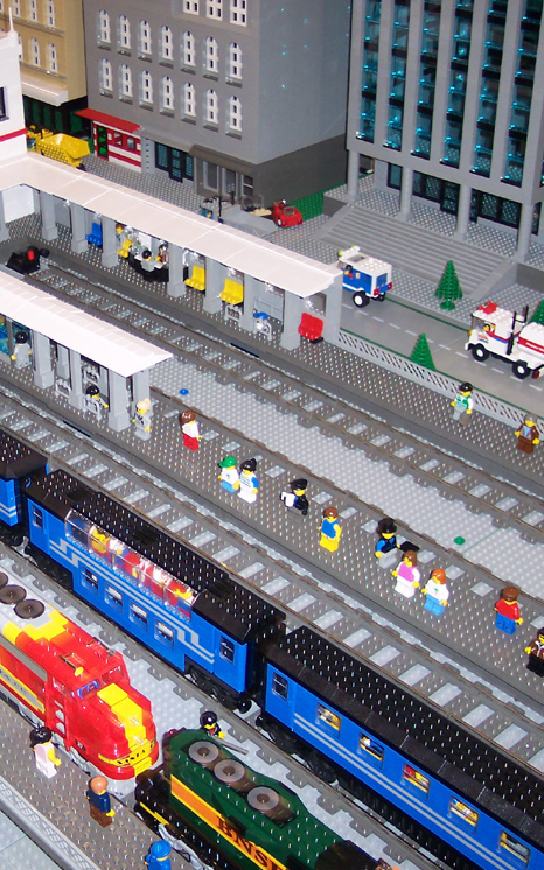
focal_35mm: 54
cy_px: 436
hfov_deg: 23.3
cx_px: 48
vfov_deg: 37.5
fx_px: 1281
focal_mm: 8
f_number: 2.8
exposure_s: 1/30
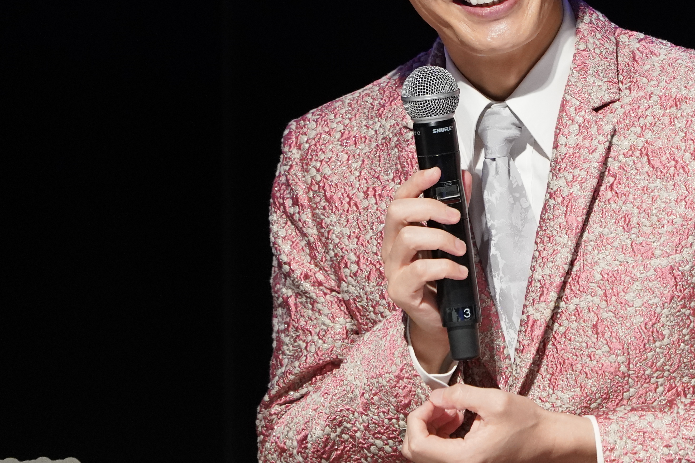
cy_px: 92
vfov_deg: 1.8
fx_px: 14652
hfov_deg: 2.7
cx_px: 516
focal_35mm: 759
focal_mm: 370
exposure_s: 1/200
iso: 5000
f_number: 6.3
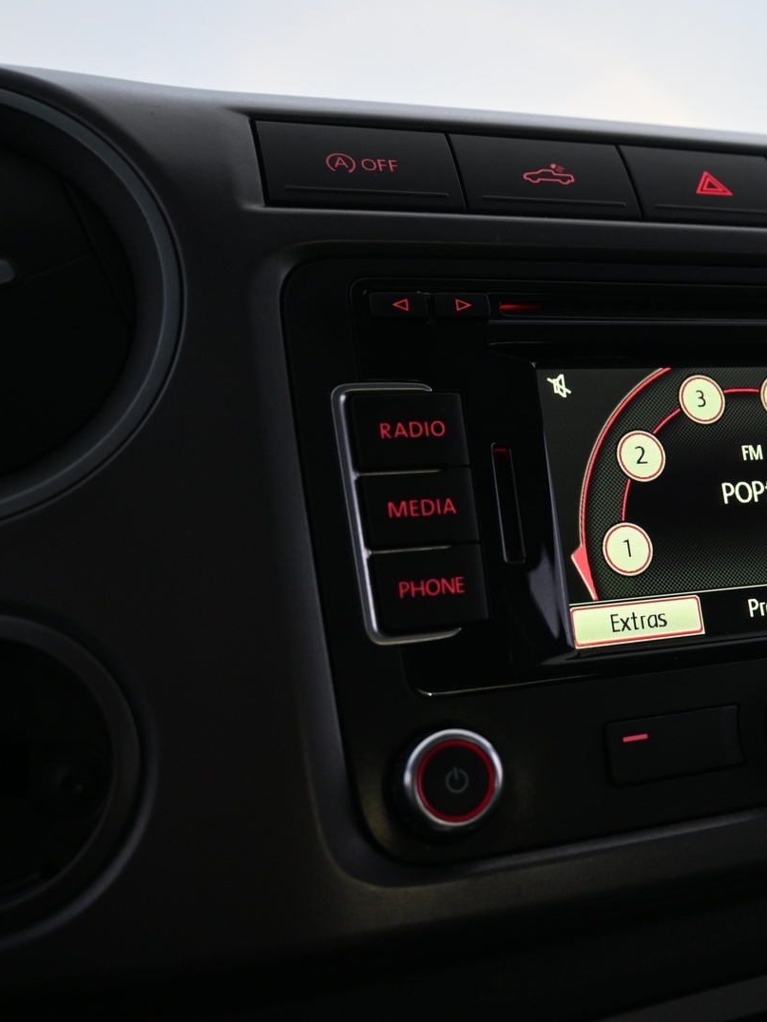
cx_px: 667
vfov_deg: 44.4
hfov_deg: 32.6
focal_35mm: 42
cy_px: 512
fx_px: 1251
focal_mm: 19.5
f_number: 3.8
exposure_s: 1/30
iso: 720
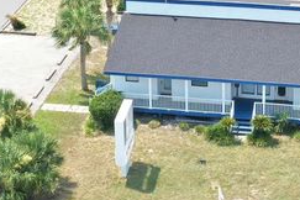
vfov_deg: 11.3
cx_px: 220
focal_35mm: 118
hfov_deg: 17.3
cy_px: -72
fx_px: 983
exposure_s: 1/240
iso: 100
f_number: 5
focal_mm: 10.26
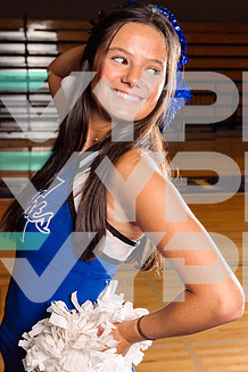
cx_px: 152
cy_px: 188
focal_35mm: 66
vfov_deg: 30.5
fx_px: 682
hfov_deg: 20.6
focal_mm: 48
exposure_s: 1/250
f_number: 8
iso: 250
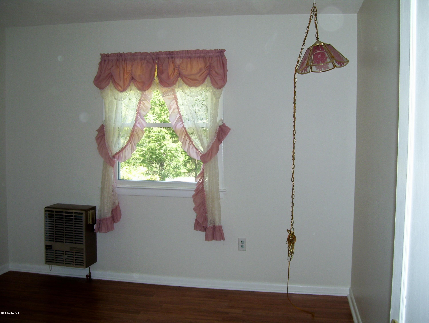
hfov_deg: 51.3
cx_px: 214
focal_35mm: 36
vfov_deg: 39.7
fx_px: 447
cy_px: 162
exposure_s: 1/60
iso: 80
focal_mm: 6
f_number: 2.7
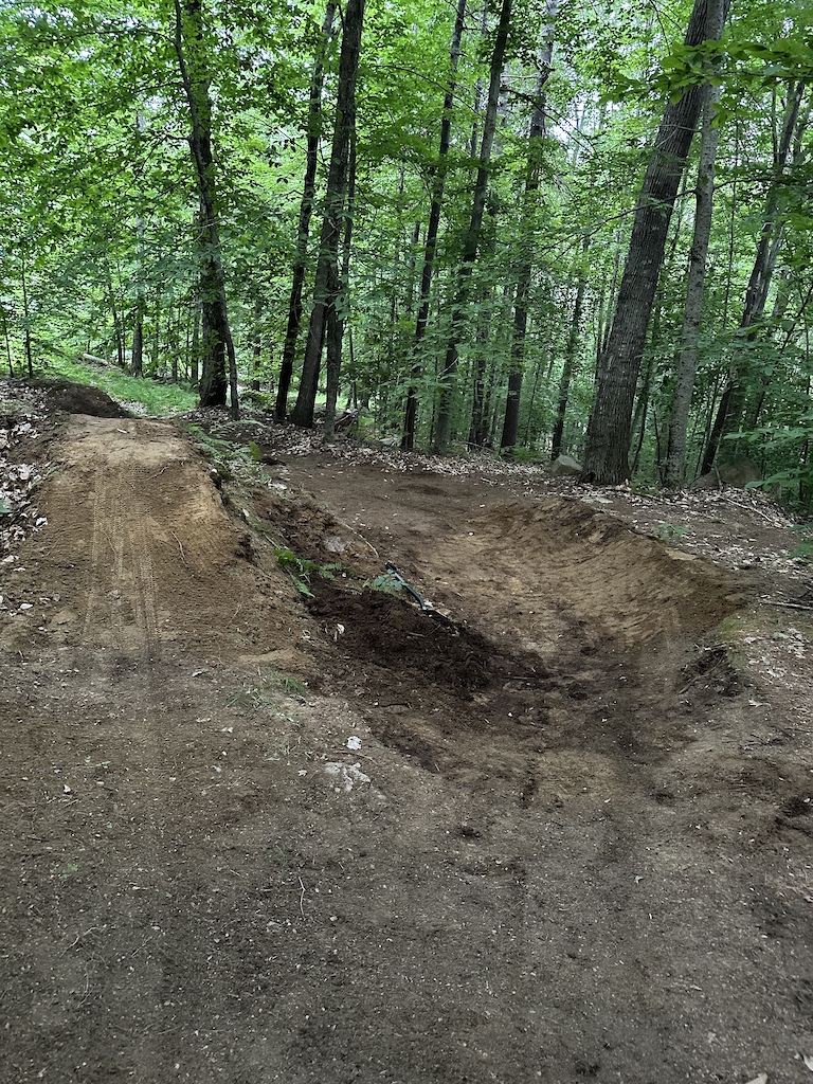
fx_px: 752
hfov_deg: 56.8
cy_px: 542
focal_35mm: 24
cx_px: 406
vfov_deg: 71.6
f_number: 1.78
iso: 1000
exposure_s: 1/33
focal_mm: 6.86
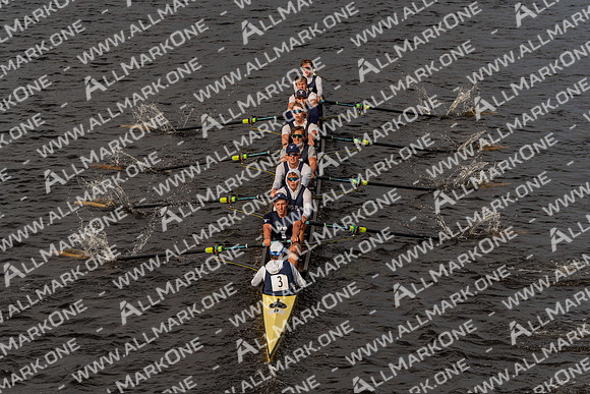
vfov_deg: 9.2
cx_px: 295
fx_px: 2459
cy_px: 197
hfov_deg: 13.7
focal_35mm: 150
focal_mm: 150
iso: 250
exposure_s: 1/2500
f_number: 5
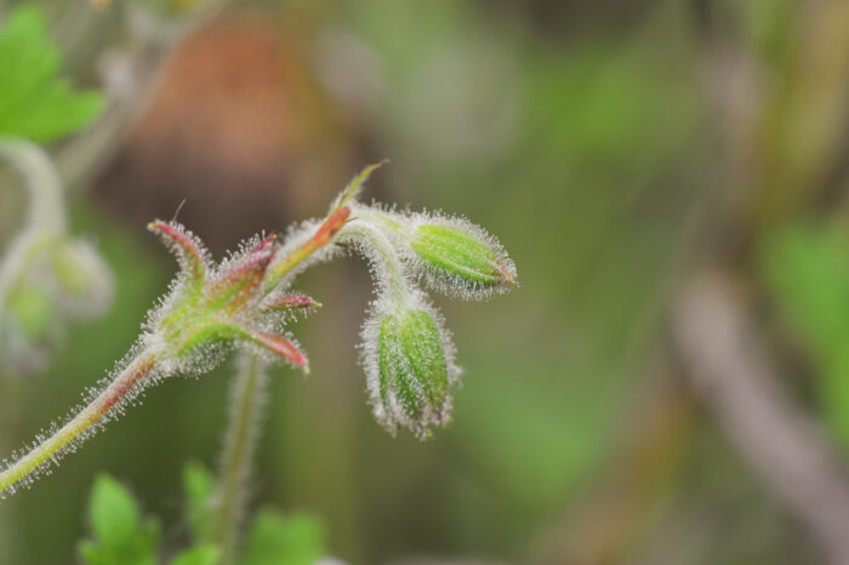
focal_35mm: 150
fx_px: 3536
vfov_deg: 9.1
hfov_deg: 13.7
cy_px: 282
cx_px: 424
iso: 1000
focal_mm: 150
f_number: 18
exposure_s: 1/125
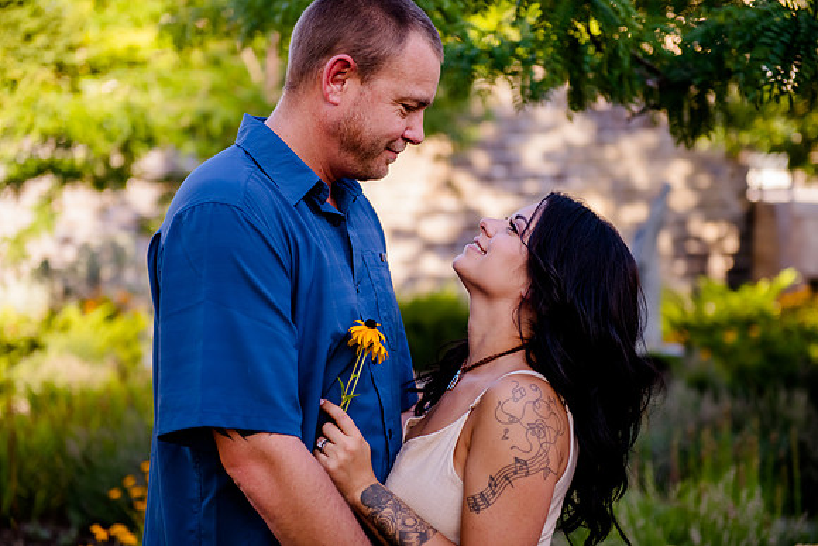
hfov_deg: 28.0
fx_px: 1637
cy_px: 273
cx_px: 409
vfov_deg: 18.9
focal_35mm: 72
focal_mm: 70
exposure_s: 1/800
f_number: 2.8
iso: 640
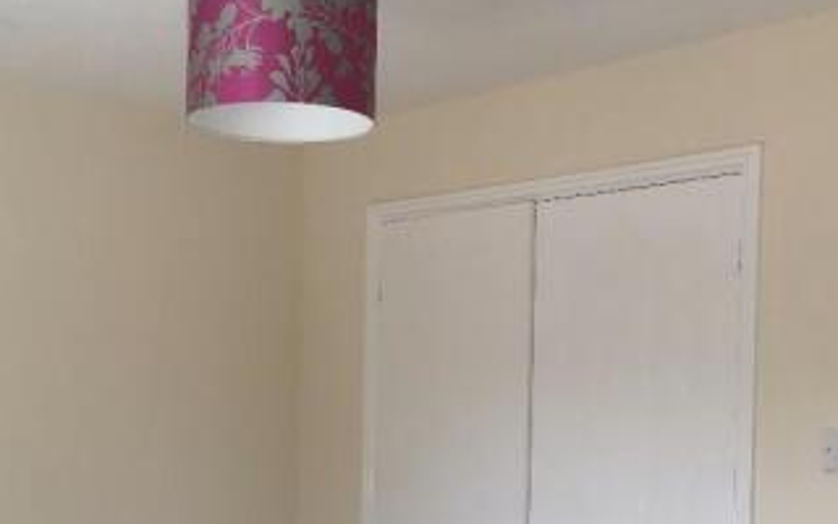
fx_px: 1279
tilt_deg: -2.6
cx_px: 334
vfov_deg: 22.8
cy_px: 434
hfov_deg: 36.1
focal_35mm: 56
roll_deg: -0.6
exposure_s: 1/120
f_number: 2.2
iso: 25
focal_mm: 4.15
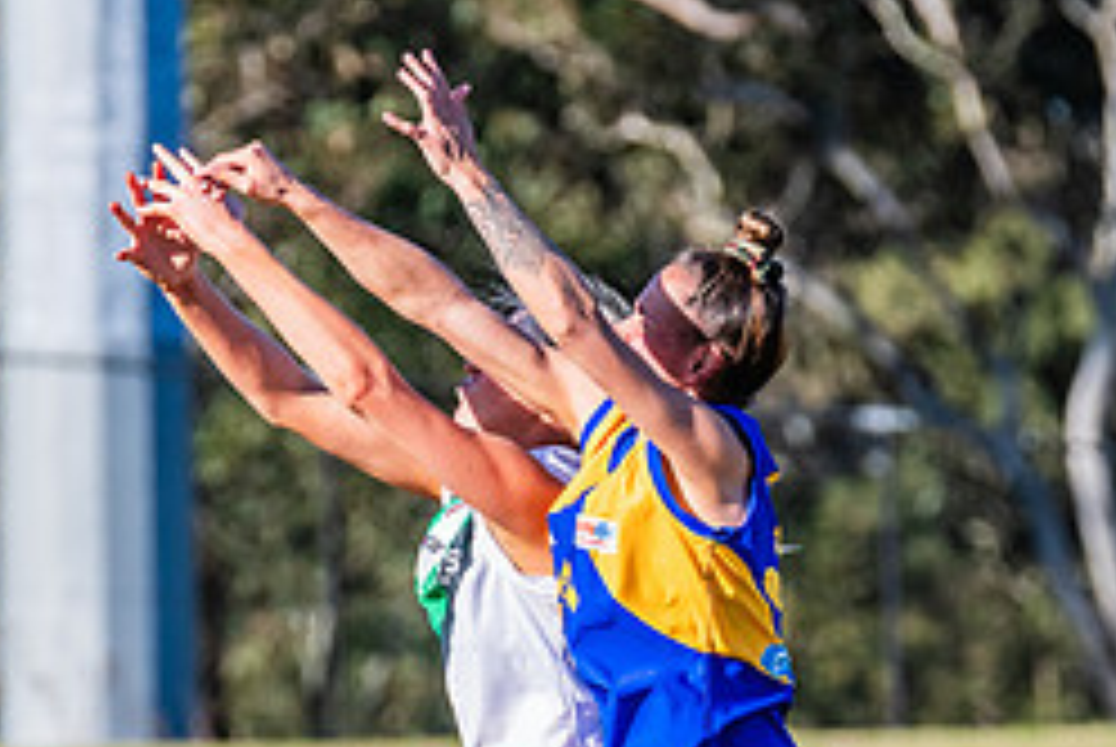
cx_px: 494
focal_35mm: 1036
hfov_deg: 2.0
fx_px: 32153
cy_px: 526
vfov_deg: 1.3
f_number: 8
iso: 640
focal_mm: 330
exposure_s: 1/1250
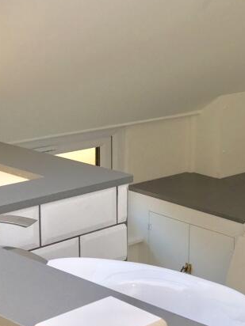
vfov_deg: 26.8
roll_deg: -1.9
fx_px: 679
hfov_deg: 18.3
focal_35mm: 72
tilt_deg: -5.9
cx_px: 362
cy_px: 91
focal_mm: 4.15
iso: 40
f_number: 2.2
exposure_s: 1/100
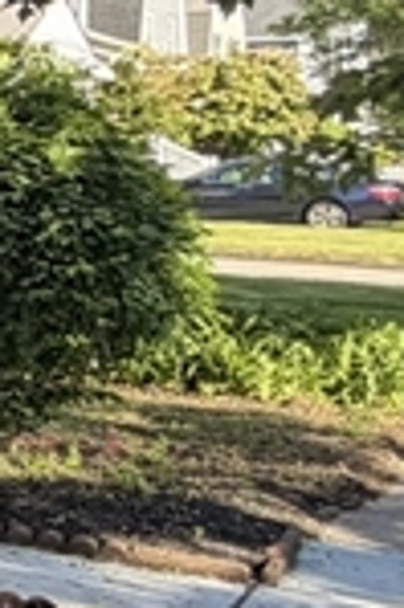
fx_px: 1687
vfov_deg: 20.3
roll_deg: +0.1
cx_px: -1085
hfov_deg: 8.7
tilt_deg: +1.2
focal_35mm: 100
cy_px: 192
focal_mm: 2.22
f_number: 2.2
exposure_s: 1/168
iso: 40
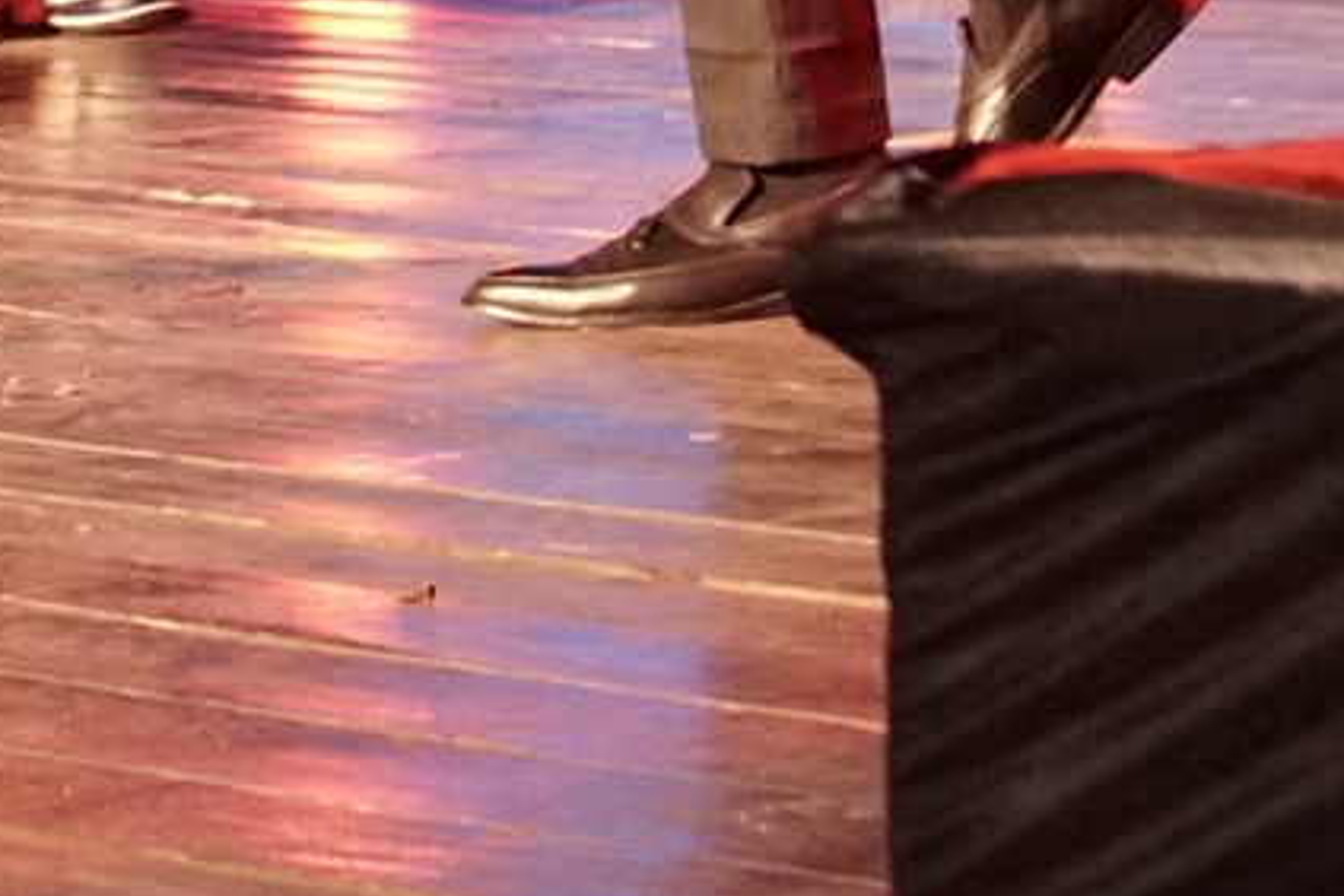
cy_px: -1401
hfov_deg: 8.2
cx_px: -798
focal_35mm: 245
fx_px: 9129
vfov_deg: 5.4
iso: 1600
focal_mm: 23
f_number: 2.2
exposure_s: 1/100
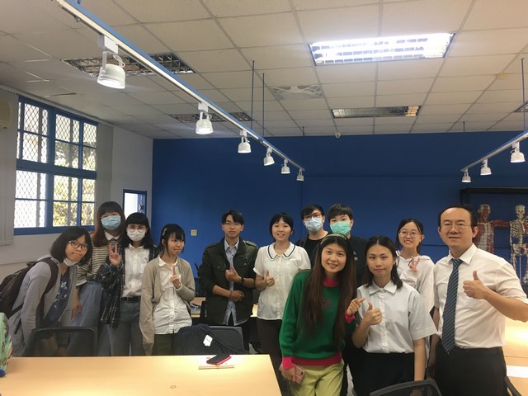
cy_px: 198
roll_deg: -1.2
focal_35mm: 29
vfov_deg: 48.2
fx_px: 442
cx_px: 264
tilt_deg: +2.3
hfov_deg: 61.7
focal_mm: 4.15
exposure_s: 1/30
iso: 50
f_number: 2.2
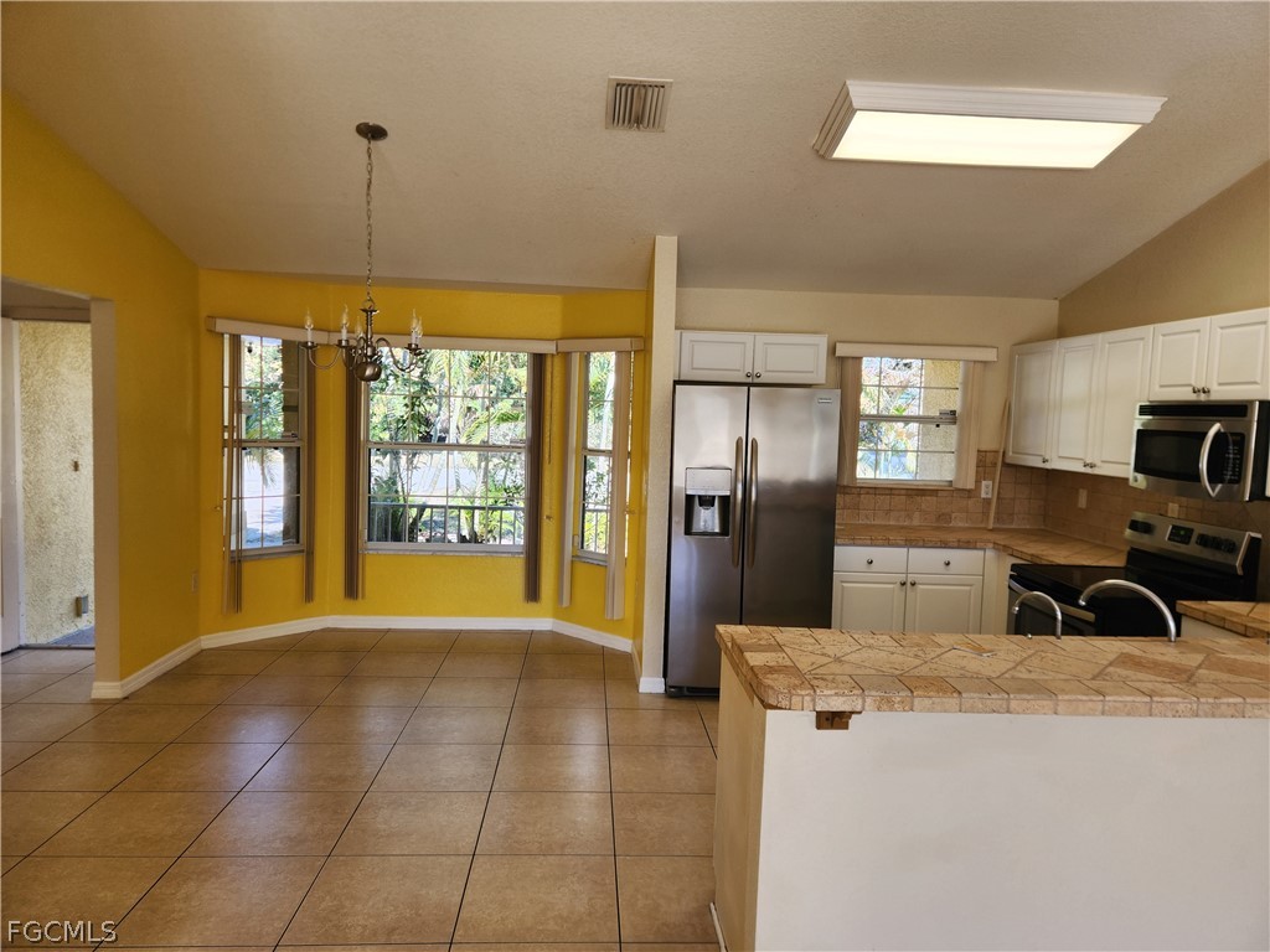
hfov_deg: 73.9
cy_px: 476
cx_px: 635
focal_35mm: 23
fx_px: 844
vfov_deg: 58.9
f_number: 1.8
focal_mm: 5.4
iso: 64
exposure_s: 1/180
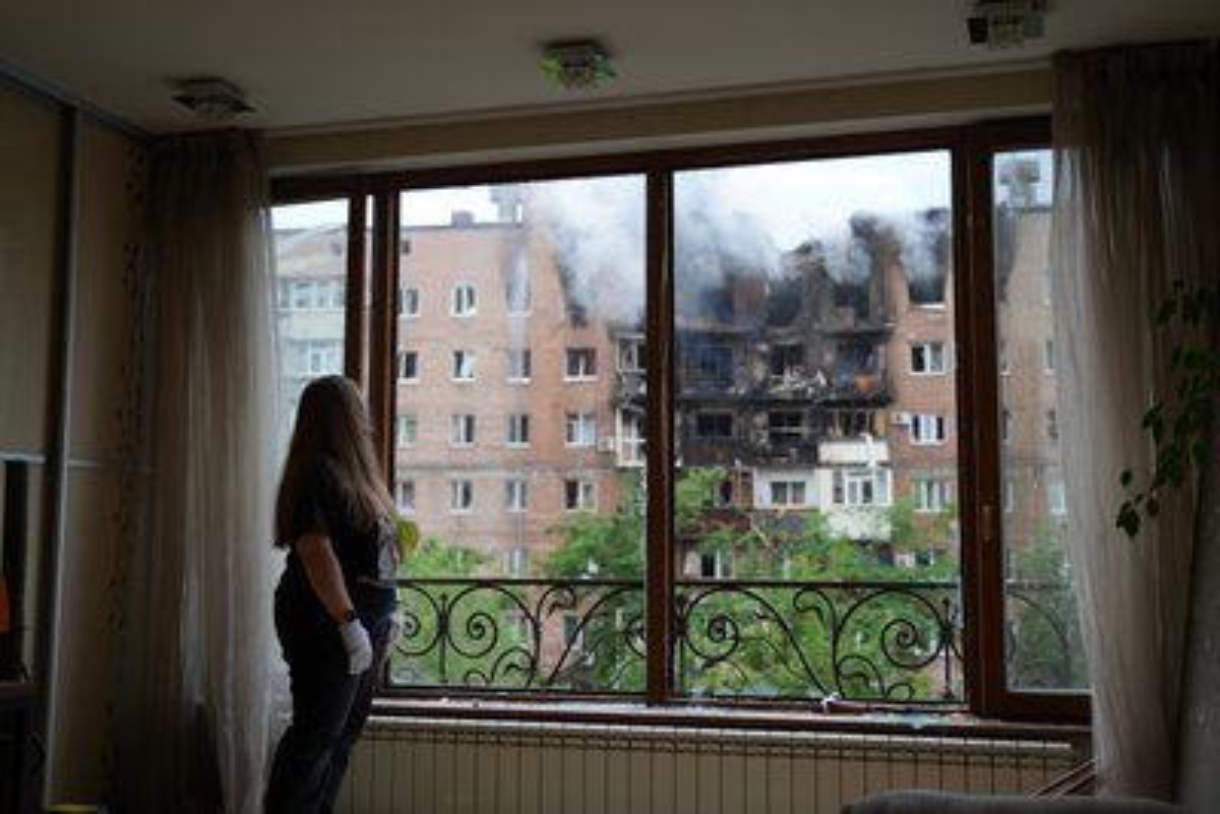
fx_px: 1424
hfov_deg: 46.4
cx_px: 610
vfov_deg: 31.9
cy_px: 407
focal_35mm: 42
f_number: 2.8
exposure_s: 1/50
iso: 100
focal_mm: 42
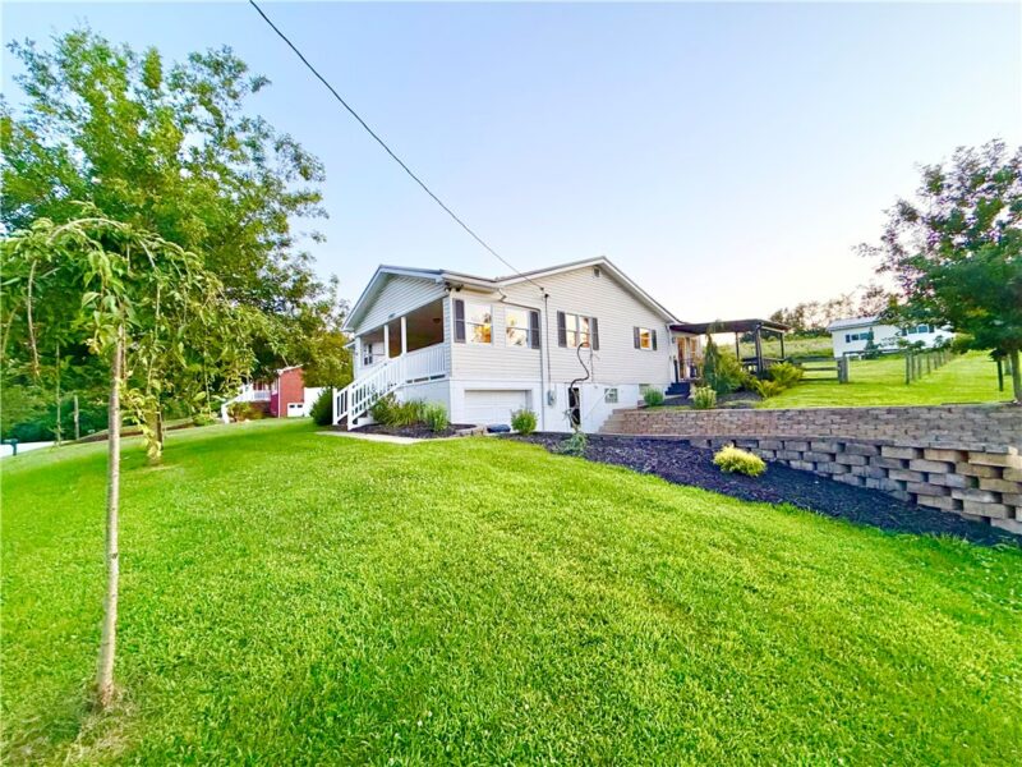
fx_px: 413
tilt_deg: +4.2
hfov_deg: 102.1
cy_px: 384
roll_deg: +2.4
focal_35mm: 14
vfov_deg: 85.7
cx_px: 511
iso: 320
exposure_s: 1/81
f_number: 2.2
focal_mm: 2.22
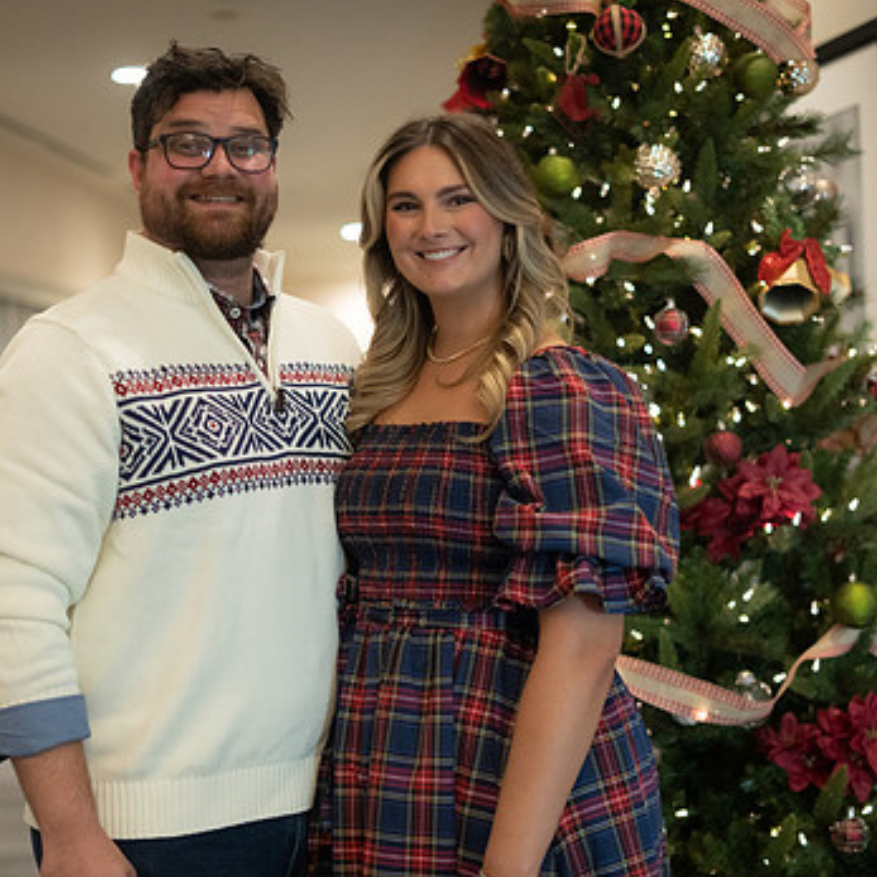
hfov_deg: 24.3
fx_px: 2035
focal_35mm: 71
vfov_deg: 24.3
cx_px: 369
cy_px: 481
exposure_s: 1/320
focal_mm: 50
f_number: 1.8
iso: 2500
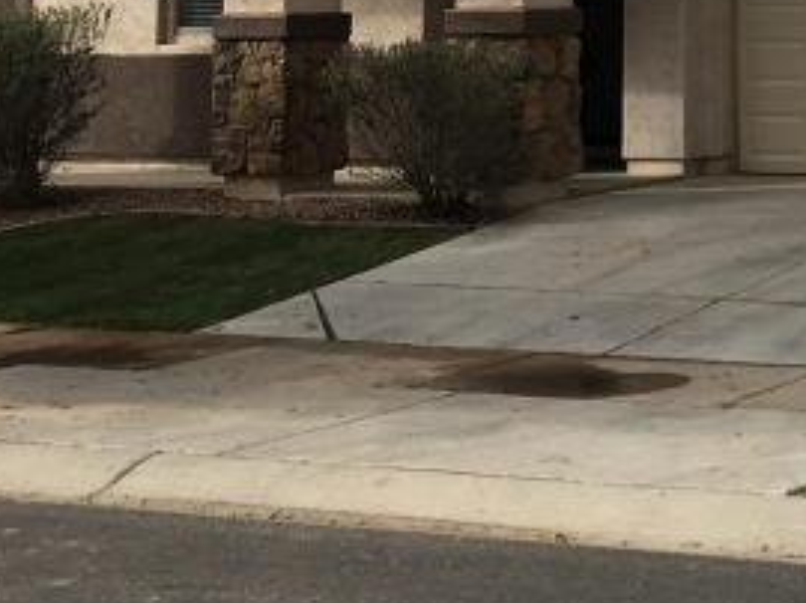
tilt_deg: +9.4
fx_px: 2559
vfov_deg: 12.6
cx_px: 793
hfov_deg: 17.5
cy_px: -381
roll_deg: -0.2
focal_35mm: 110
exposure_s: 1/950
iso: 25
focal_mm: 4.15
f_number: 2.2
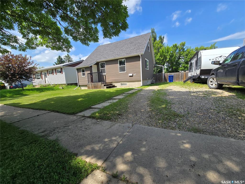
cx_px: 122
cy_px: 92
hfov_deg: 106.2
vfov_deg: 89.9
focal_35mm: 13
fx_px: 92
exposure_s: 1/1593
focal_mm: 2.2
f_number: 2.2
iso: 50
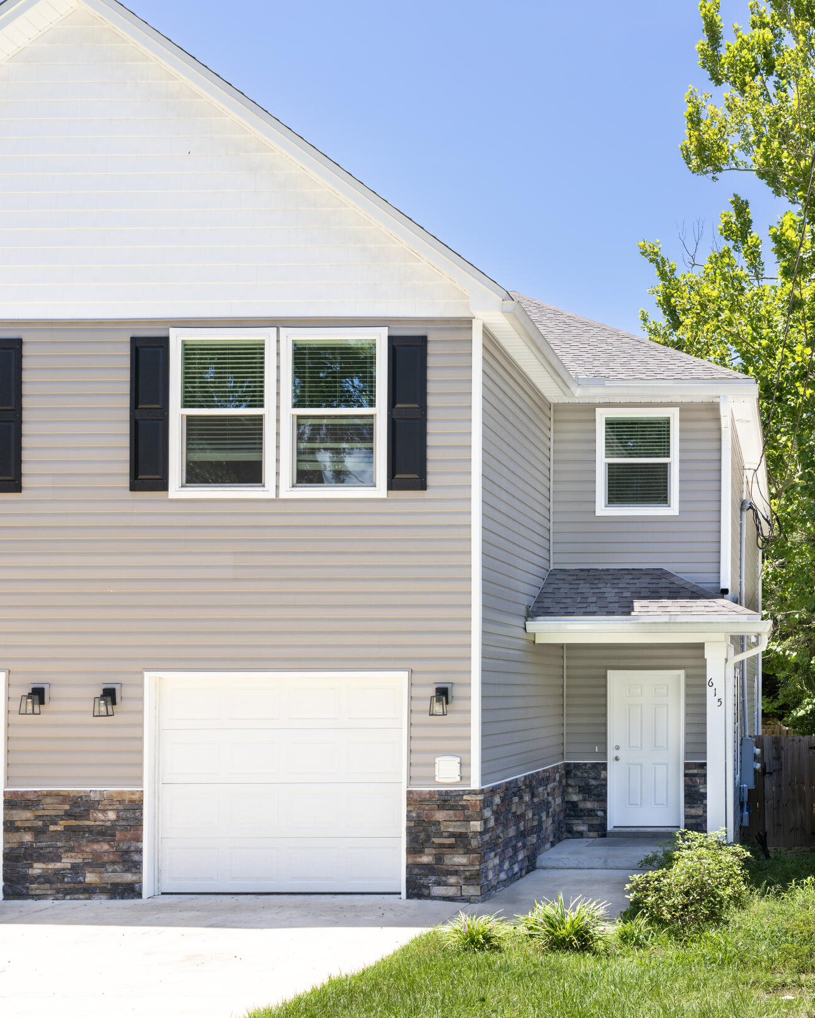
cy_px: 501
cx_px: 410
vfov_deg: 45.8
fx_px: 1206
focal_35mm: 40
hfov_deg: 37.3
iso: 100
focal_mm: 35
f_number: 7.1
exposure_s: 1/160
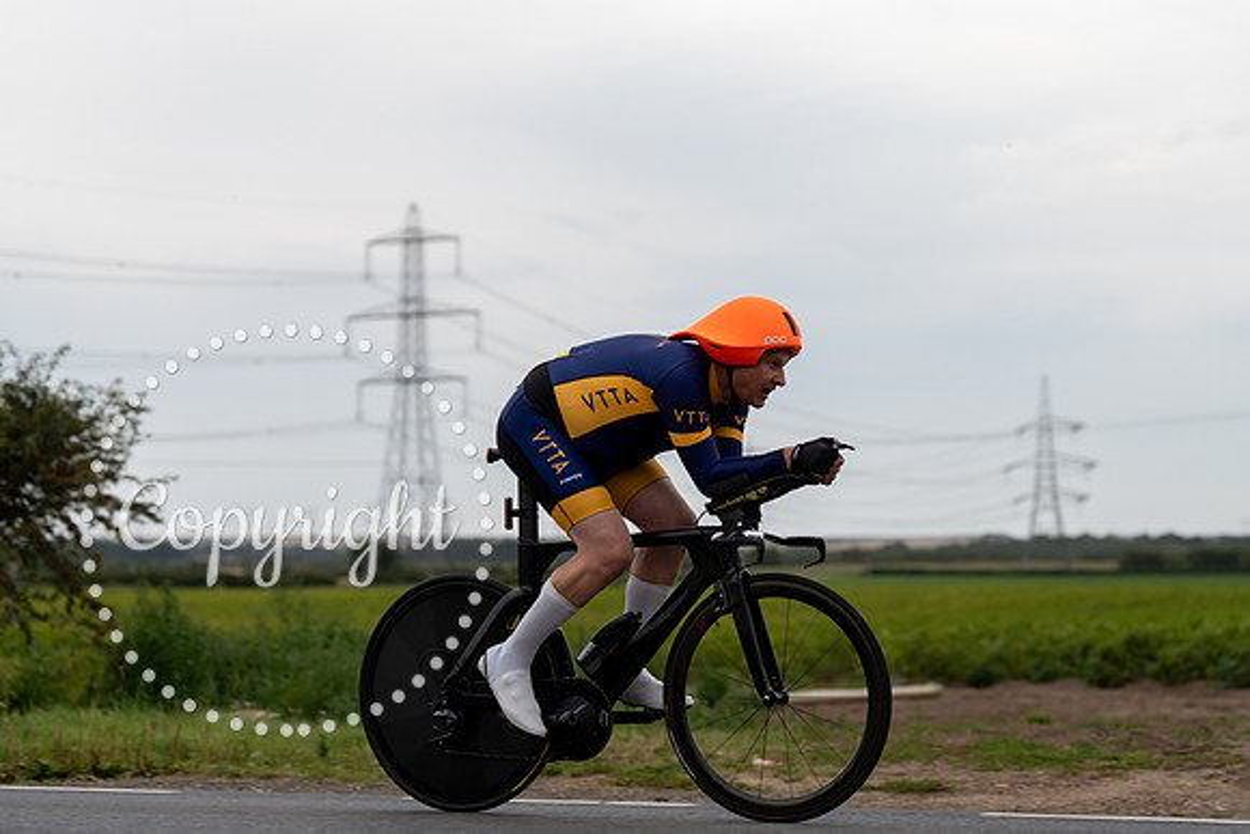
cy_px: 417
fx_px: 2882
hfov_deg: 24.5
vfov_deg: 16.5
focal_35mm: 83
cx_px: 625
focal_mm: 83
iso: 500
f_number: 3.2
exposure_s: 1/800
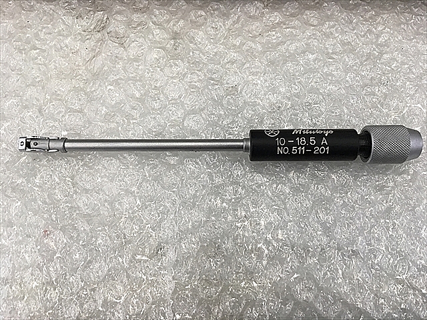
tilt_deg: -75.7
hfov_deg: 61.7
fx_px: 358
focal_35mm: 29
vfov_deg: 48.2
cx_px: 214
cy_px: 160
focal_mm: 4.15
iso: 32
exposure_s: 1/30
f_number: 2.2
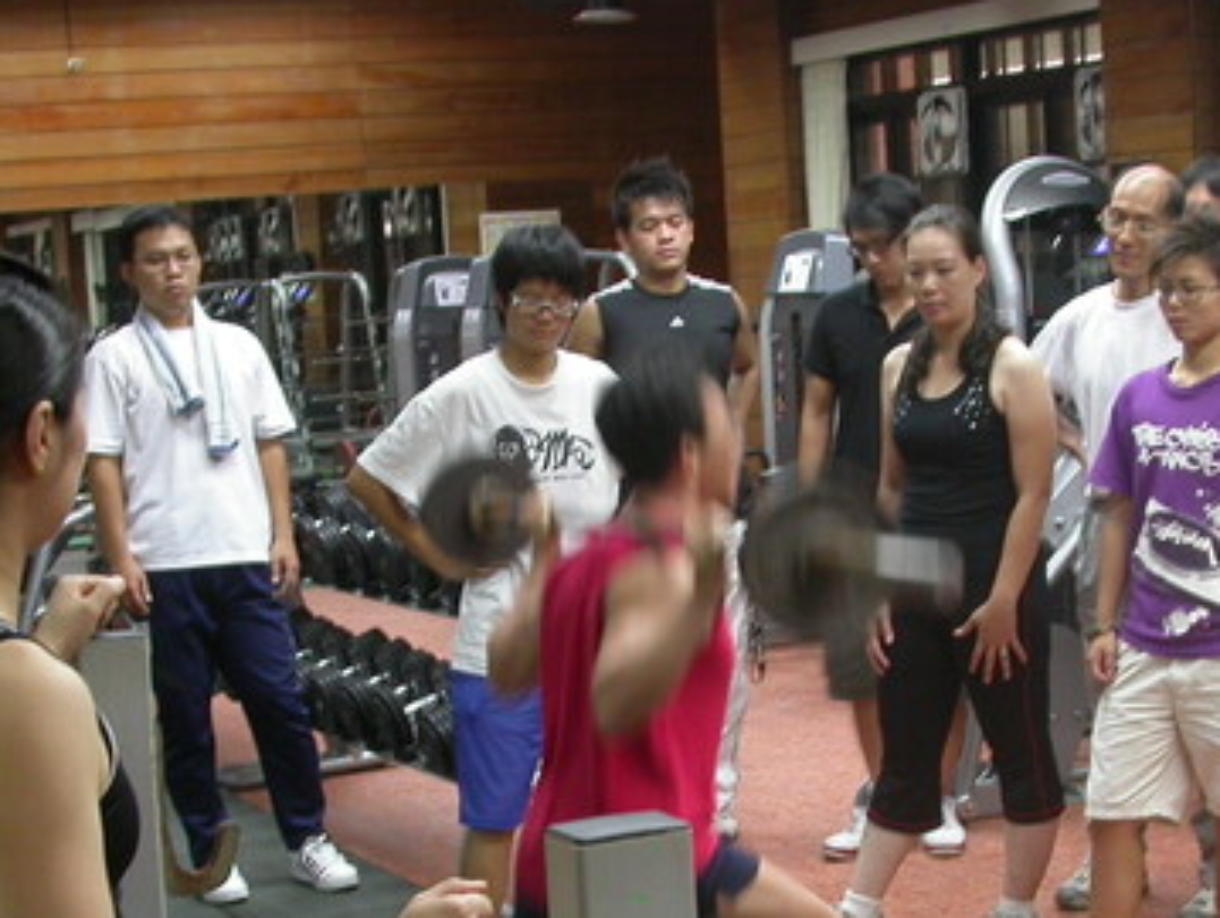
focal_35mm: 74
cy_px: 682
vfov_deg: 19.8
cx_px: 686
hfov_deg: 26.3
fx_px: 2611
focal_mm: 7.85
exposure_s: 1/15.6
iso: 100
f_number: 2.6
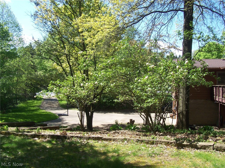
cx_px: 112
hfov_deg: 50.1
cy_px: 84
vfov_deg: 38.7
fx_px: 240
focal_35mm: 37
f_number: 5.6
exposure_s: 1/180
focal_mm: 5.6
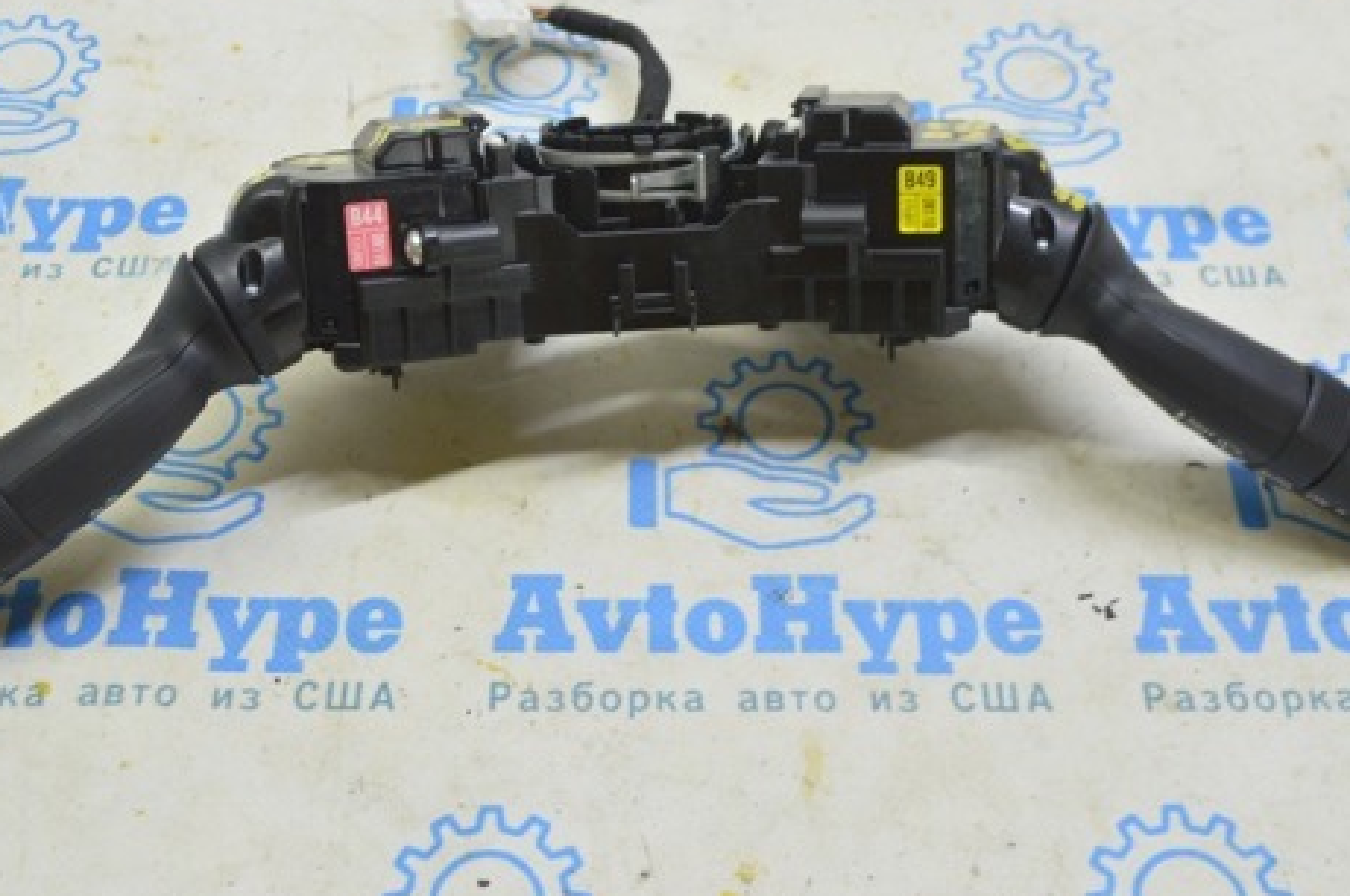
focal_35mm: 50
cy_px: 297
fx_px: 1872
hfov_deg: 39.6
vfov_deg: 26.8
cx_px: 618
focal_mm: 24
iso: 400
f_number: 5.6
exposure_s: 1/20
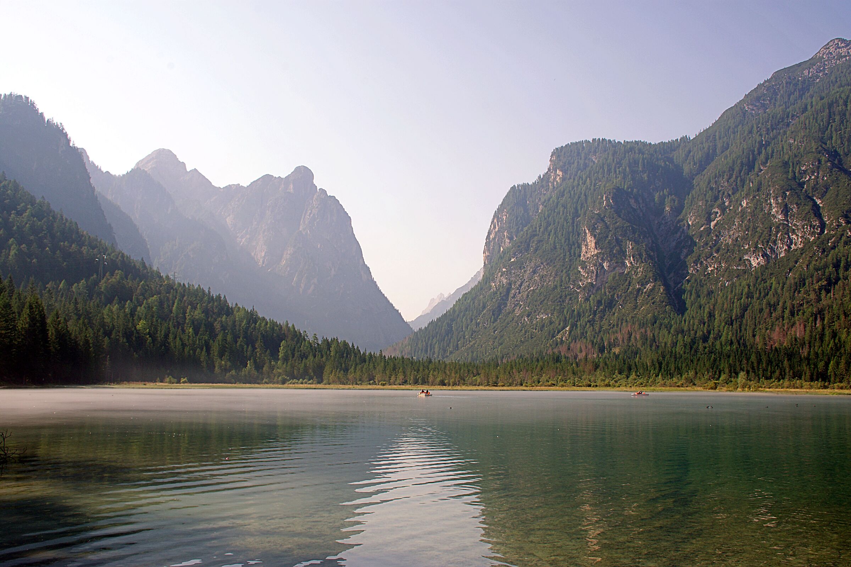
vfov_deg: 38.4
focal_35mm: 34
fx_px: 815
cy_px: 284
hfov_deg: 55.1
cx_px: 426
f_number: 13
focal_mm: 23
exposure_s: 1/125
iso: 125
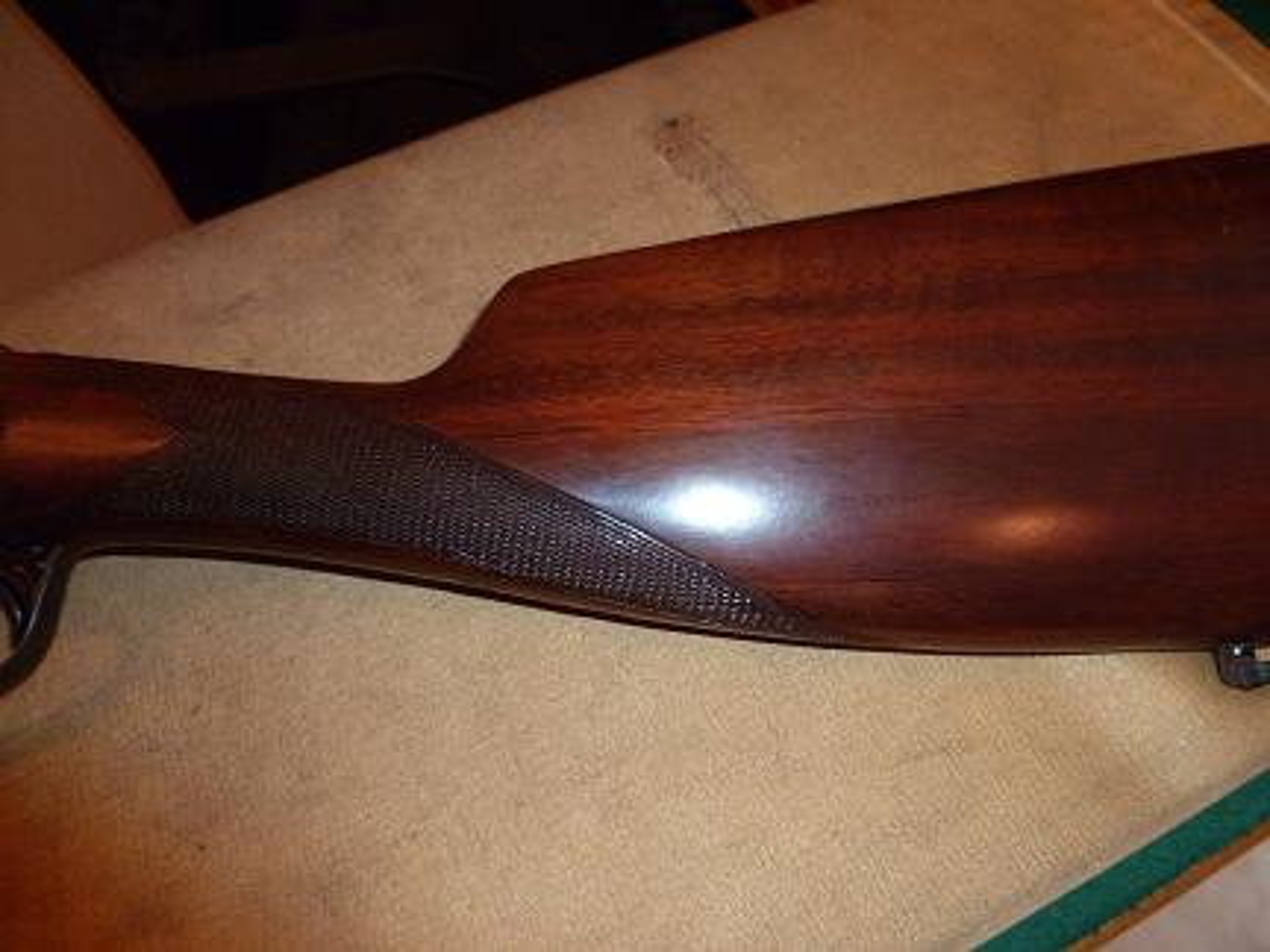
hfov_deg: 63.4
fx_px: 1027
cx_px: 635
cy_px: 476
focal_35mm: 28
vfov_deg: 49.7
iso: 400
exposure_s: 1/30
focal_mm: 5
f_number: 3.3
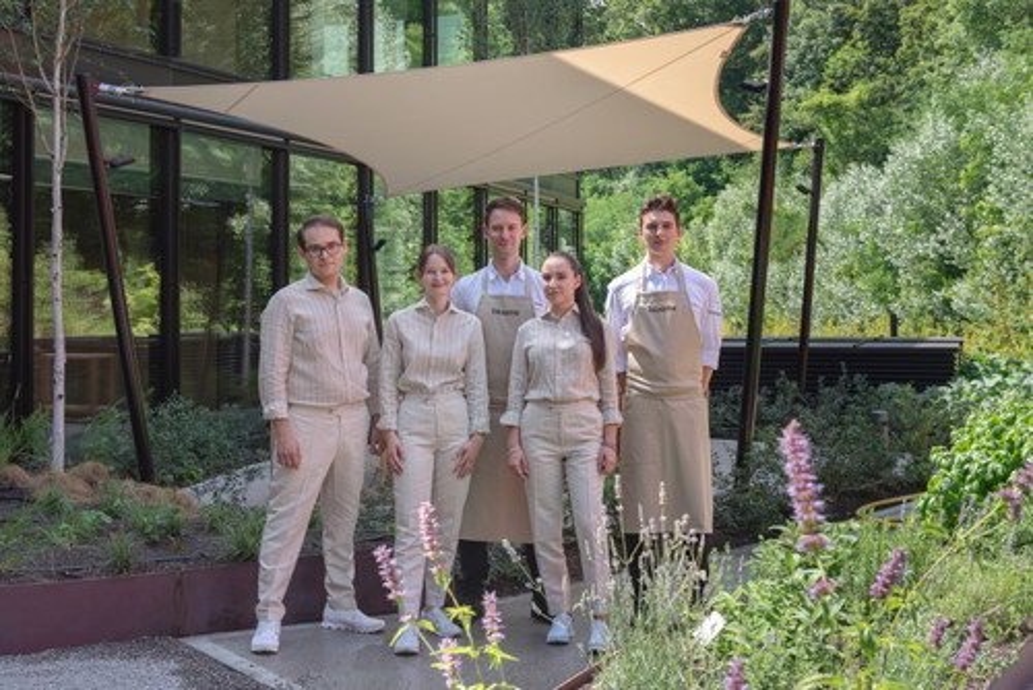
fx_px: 1435
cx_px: 516
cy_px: 345
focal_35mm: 50
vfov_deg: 27.0
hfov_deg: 39.6
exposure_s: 1/80
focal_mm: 50
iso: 100
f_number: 5
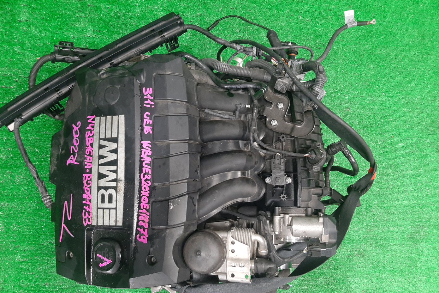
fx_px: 341
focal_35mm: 28
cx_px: 212
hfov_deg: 65.5
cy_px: 169
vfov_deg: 46.2
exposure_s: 1/50
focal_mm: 3.93
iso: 176
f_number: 1.7
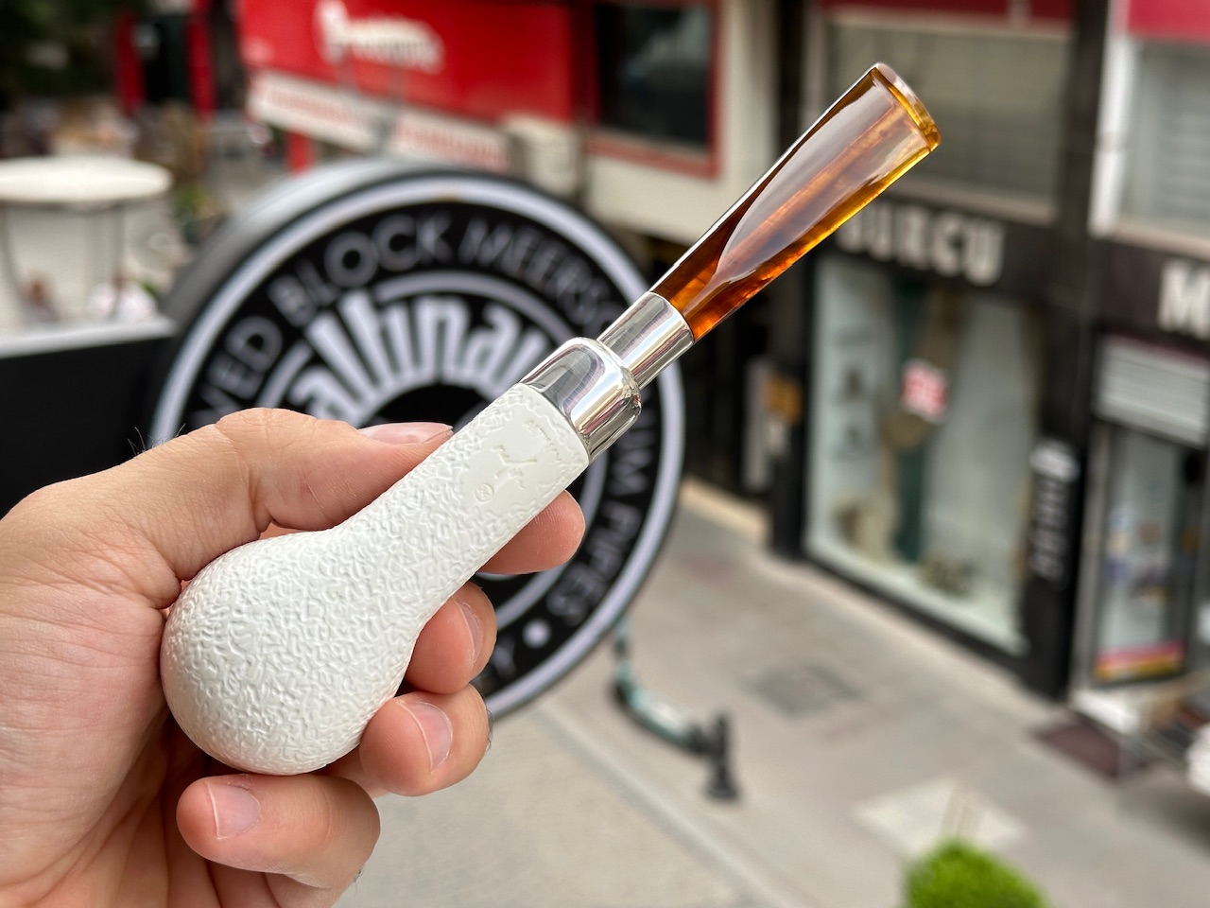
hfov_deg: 39.7
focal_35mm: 48
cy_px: 454
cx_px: 605
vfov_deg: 30.3
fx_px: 1678
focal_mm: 6.86
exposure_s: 1/597
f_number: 1.78
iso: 64
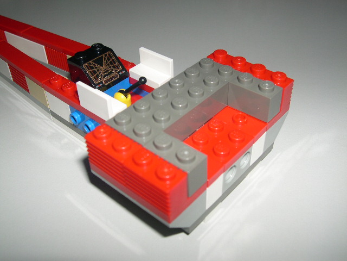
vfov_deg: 37.7
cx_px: 174
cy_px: 130
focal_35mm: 38
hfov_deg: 49.0
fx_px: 381
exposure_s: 1/60
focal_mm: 8
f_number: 7.6
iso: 100
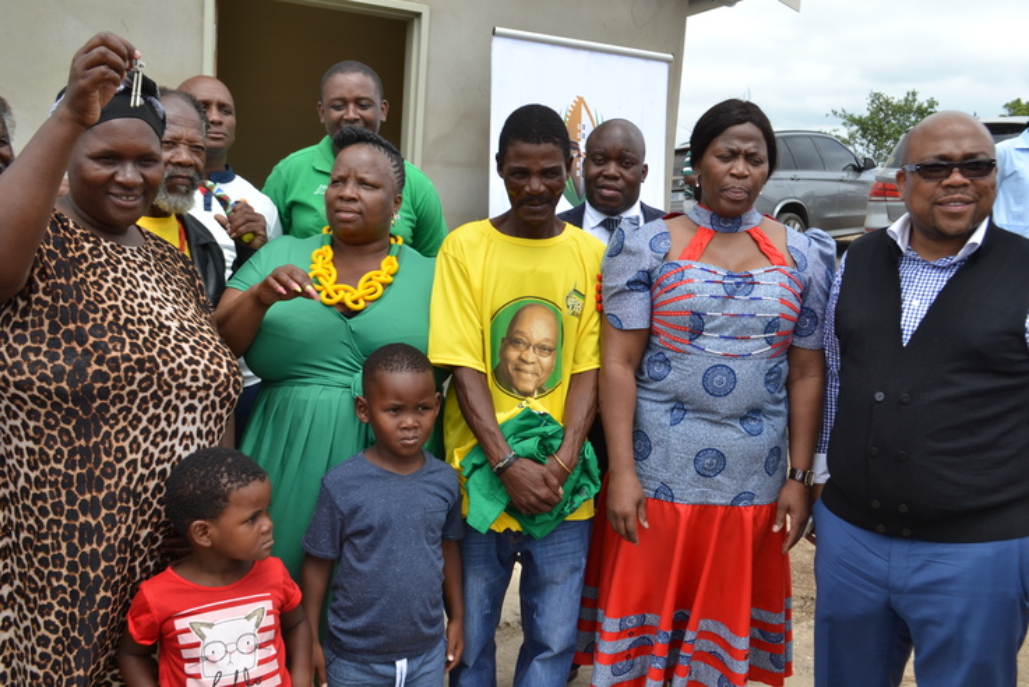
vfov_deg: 40.0
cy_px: 344
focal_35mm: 33
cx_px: 514
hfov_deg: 57.2
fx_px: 944
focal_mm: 22
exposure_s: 1/200
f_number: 7.1
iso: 100
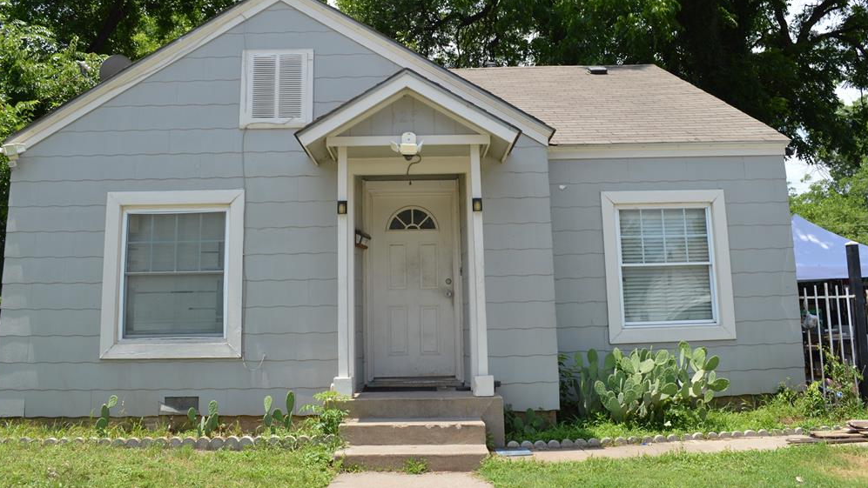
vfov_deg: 40.0
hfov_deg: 66.1
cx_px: 424
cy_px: 196
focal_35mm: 29
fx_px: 668
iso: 100
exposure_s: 1/200
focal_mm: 18
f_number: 7.1
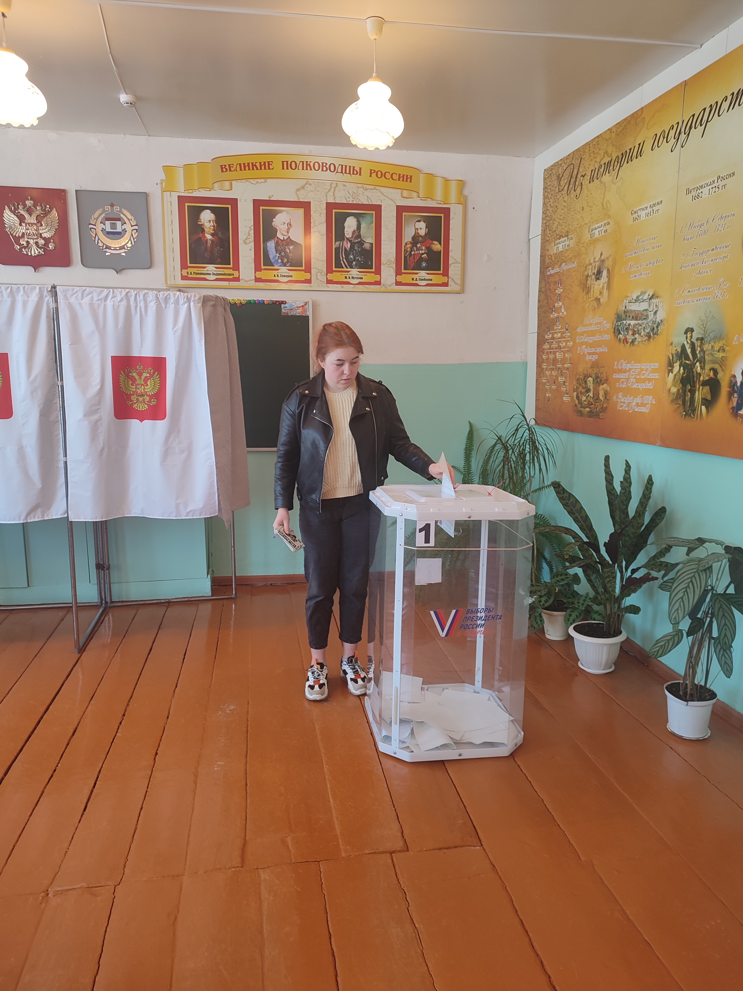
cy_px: 496
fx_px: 687
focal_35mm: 24
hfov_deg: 56.8
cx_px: 372
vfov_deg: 71.6
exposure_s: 1/33
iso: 219
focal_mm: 5.89
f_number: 1.89
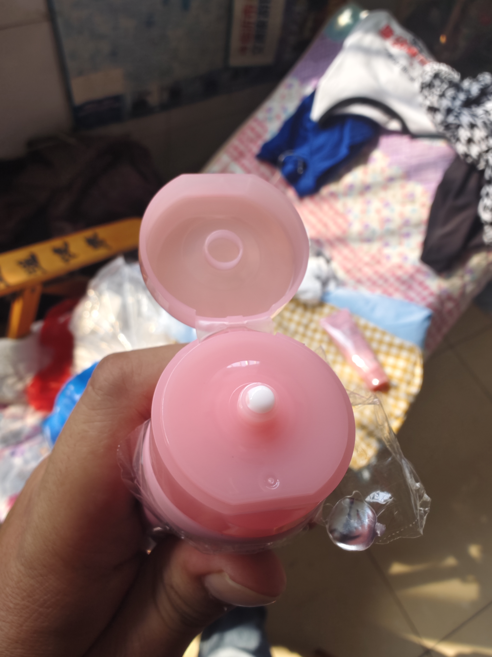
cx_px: 246
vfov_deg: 73.9
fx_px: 436
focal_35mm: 23
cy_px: 328
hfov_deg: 58.9
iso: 66
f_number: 2.2
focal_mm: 2.59
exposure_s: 1/120
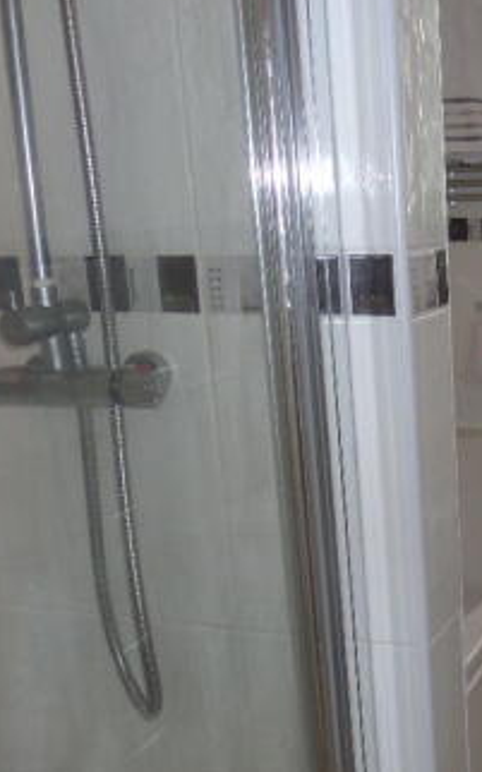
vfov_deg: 43.3
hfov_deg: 25.5
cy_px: 466
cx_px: 555
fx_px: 968
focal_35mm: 46
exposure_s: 1/30
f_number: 3.2
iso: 100
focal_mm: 4
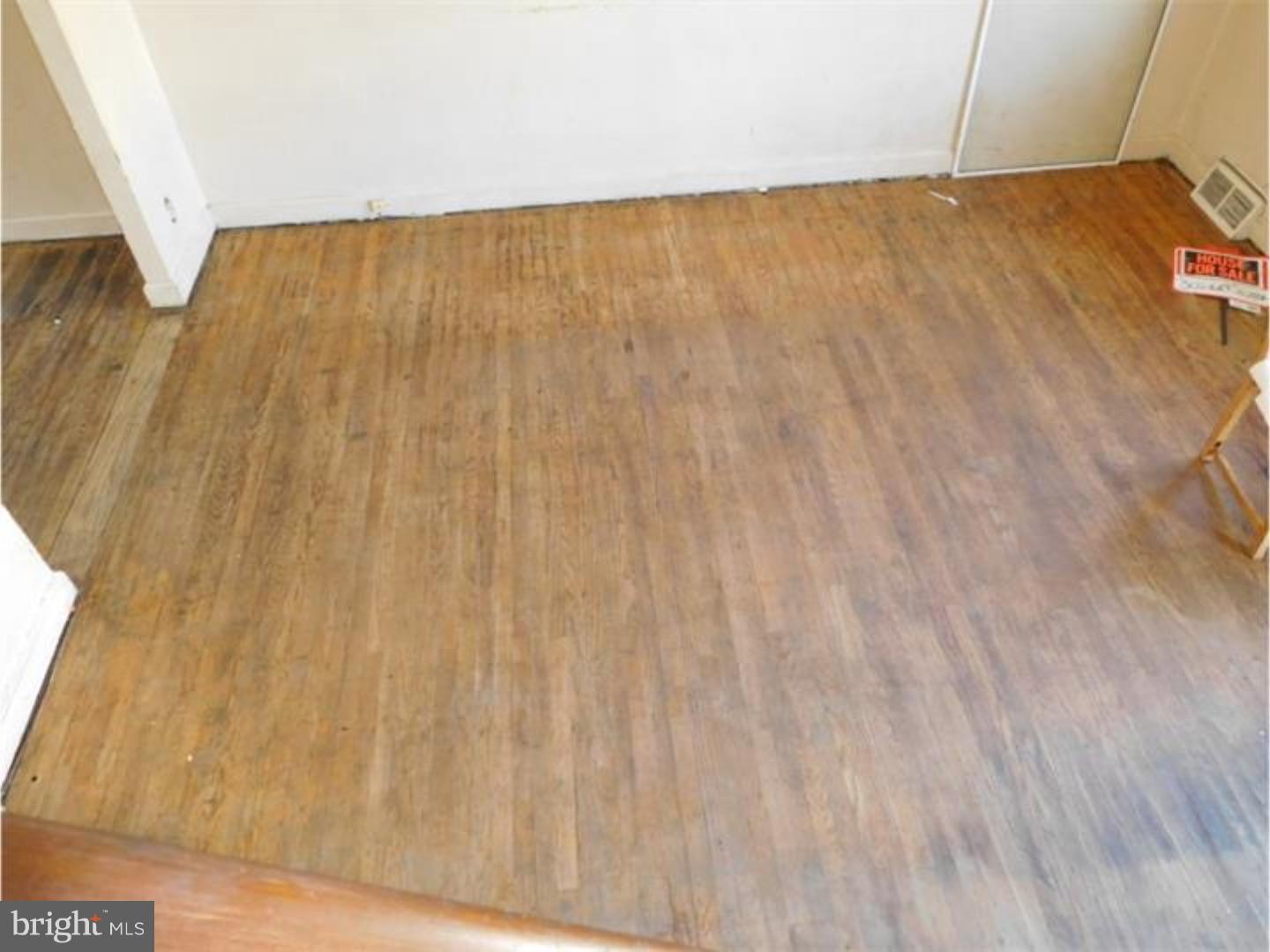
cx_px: 635
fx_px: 917
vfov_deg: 54.9
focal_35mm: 25
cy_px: 476
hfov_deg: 69.4
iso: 400
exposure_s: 1/15
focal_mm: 4.5
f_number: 3.4
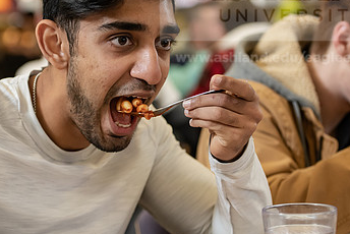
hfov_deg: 17.3
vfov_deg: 11.6
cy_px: 79
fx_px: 1148
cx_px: 129
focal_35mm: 118
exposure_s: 1/200
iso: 1250
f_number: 3.2
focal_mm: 70
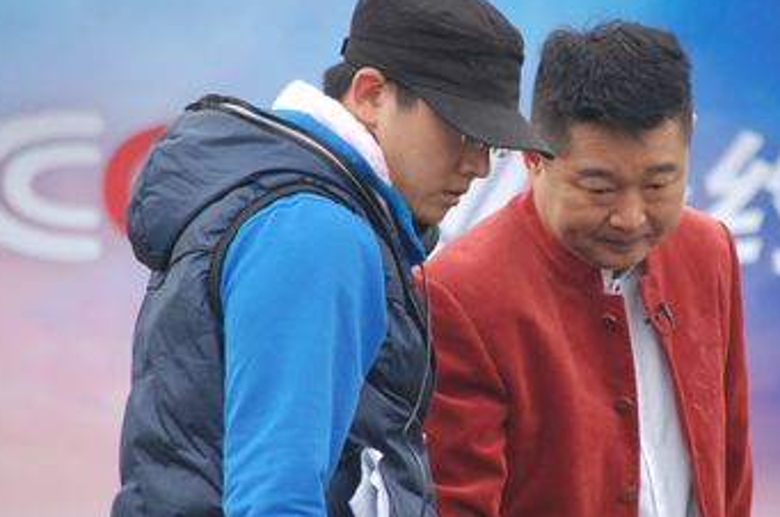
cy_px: 332
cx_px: 556
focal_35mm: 440
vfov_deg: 3.1
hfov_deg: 4.7
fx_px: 9515
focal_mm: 200
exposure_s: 1/250
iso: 800
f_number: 5.6
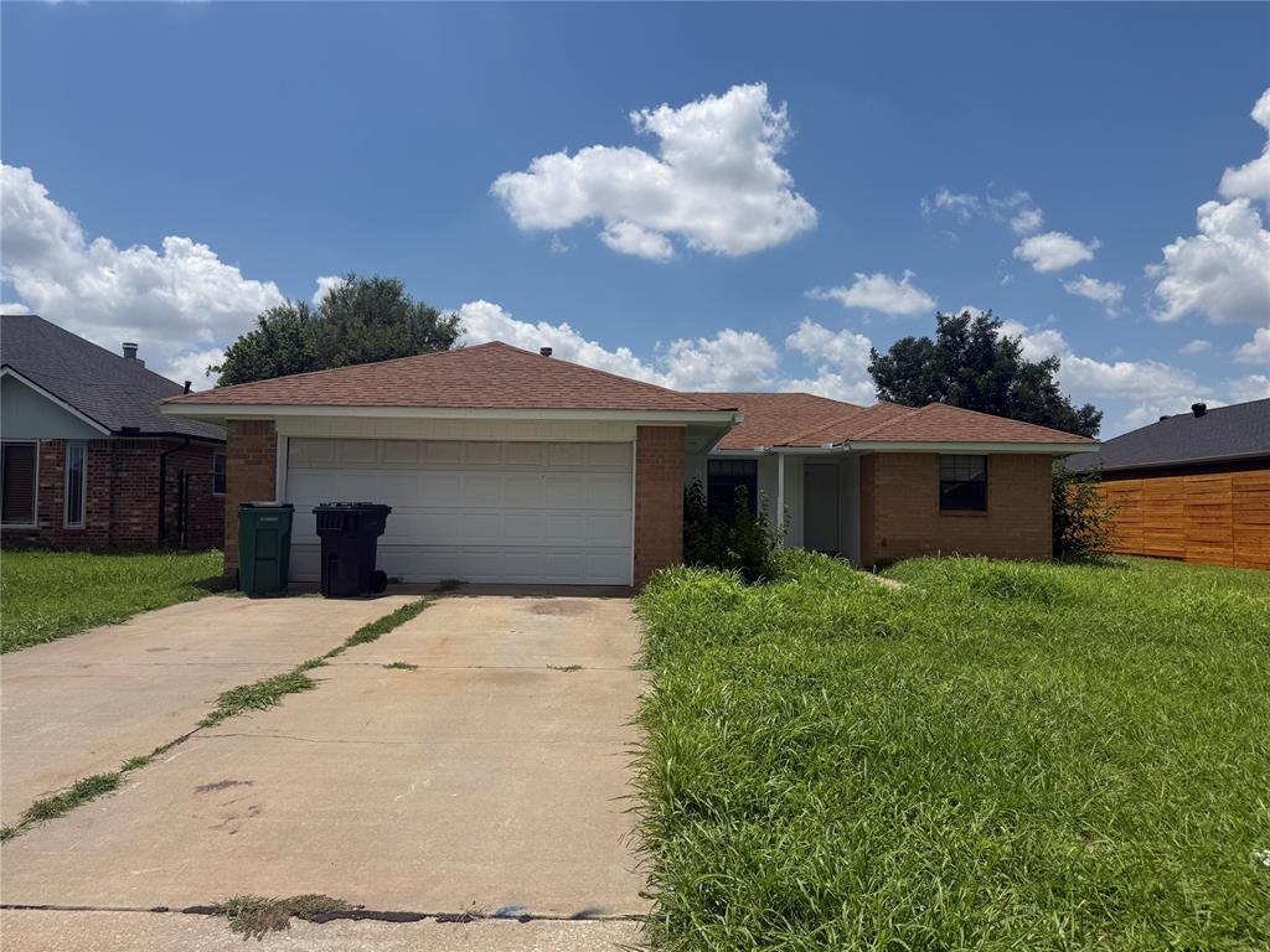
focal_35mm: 24
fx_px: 881
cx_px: 635
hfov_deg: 71.6
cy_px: 476
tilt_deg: +2.7
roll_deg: -0.9
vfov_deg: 56.8
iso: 80
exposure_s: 1/9091
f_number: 1.78
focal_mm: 6.76
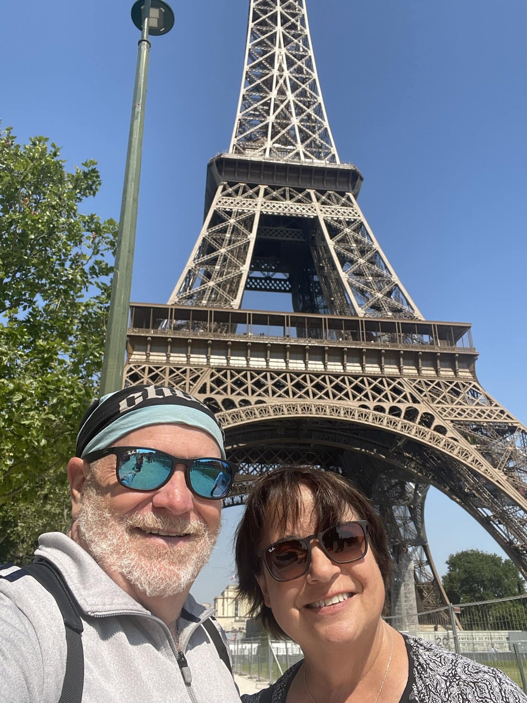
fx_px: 609
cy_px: 352
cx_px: 264
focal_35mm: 30
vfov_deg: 60.0
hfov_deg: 46.8
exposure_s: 1/1101
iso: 25
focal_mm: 2.71
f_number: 2.2
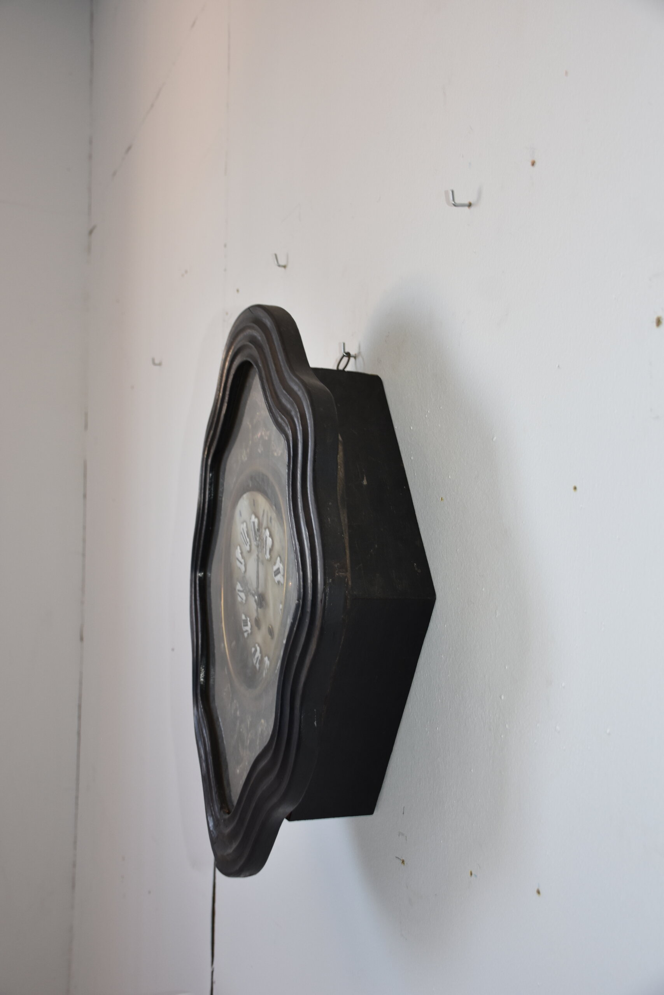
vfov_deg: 53.1
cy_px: 498
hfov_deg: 36.9
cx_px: 332
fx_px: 996
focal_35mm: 36
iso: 400
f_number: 3.8
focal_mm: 24
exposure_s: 1/80
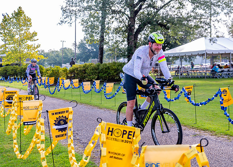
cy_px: 78
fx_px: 308
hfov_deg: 41.5
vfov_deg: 30.2
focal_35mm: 47
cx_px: 112
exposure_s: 1/1000
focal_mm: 40
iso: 125
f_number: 2.8
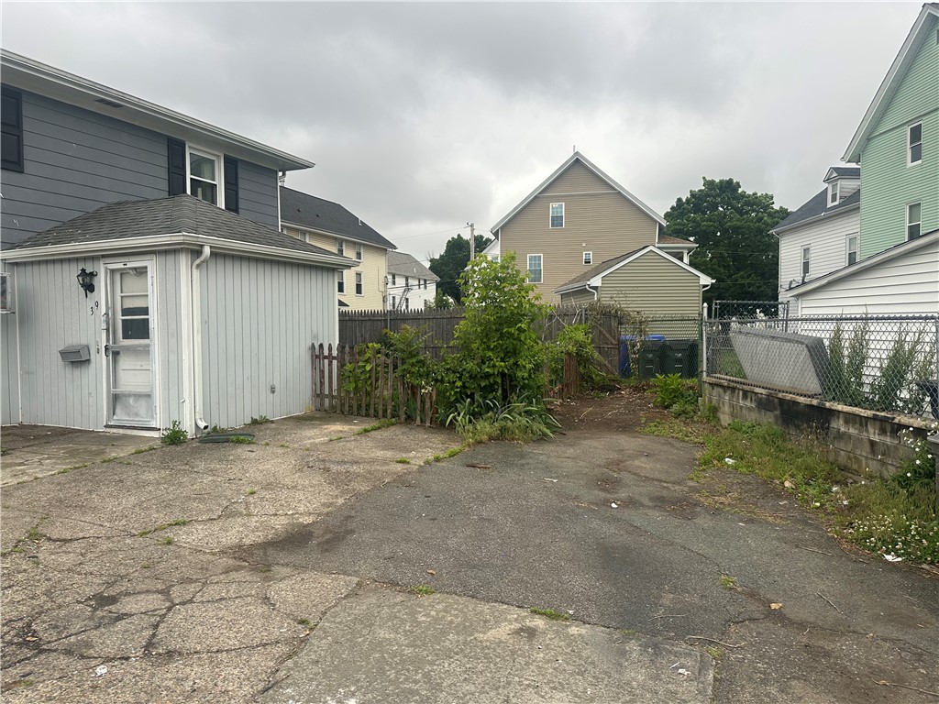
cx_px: 470
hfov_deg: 71.6
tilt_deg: -1.5
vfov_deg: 56.8
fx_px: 651
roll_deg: -0.8
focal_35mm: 24
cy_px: 352
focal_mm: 6.86
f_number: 1.78
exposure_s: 1/634
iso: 80
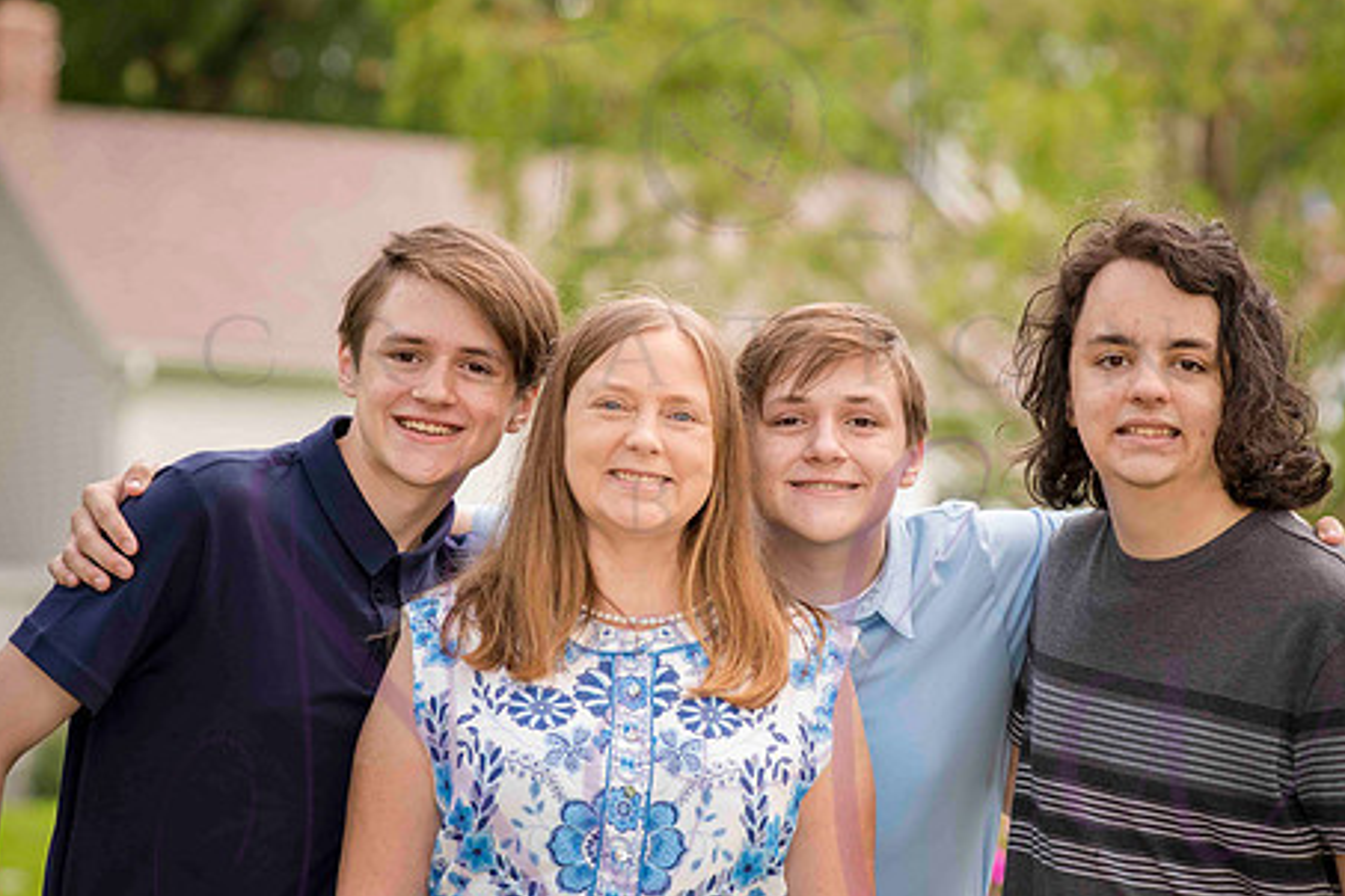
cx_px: 748
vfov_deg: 7.9
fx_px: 6463
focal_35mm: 173
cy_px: 497
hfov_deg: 11.9
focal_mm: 135
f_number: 5
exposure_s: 1/320
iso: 400
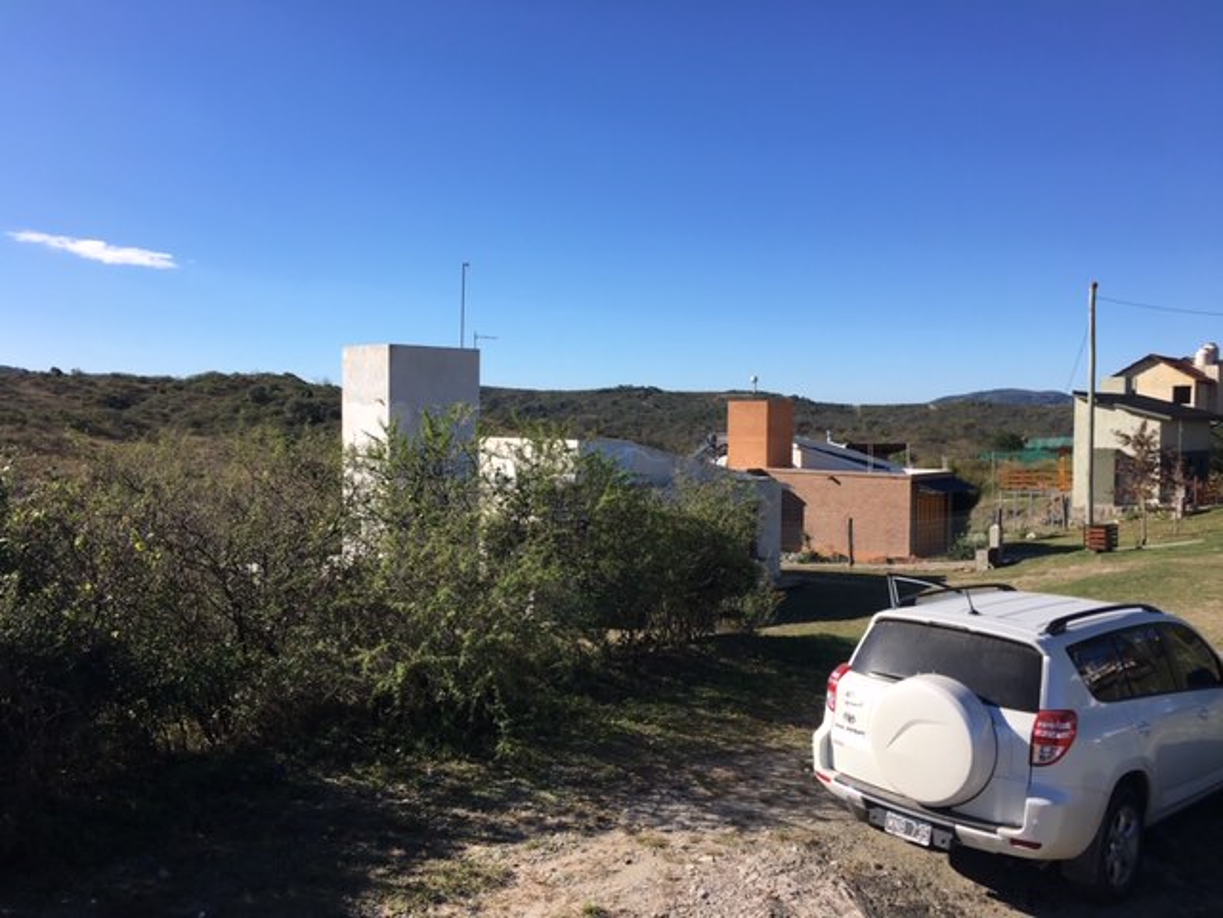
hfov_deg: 61.7
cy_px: 459
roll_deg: +0.0
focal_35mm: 29
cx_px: 612
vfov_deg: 48.2
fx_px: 1025
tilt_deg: -2.1
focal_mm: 4.15
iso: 25
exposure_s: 1/1374
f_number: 2.2
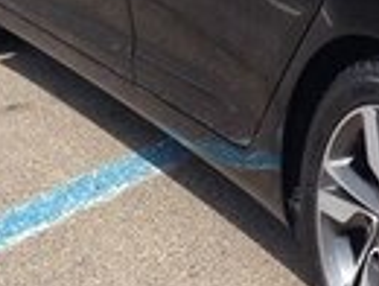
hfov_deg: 11.6
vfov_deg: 8.7
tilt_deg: -10.4
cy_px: -130
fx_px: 1832
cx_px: 455
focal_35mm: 167
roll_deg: -1.1
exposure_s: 1/1106
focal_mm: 4.12
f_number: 2.4
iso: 50
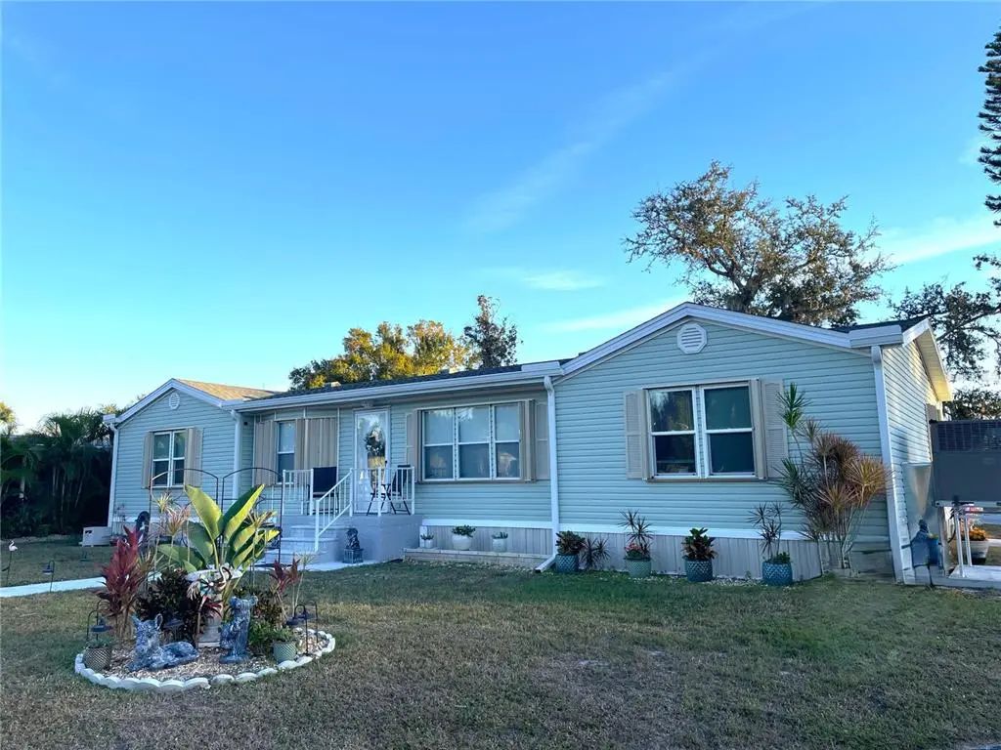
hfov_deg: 67.3
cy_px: 375
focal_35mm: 26
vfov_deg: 53.1
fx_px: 752
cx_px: 500
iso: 32
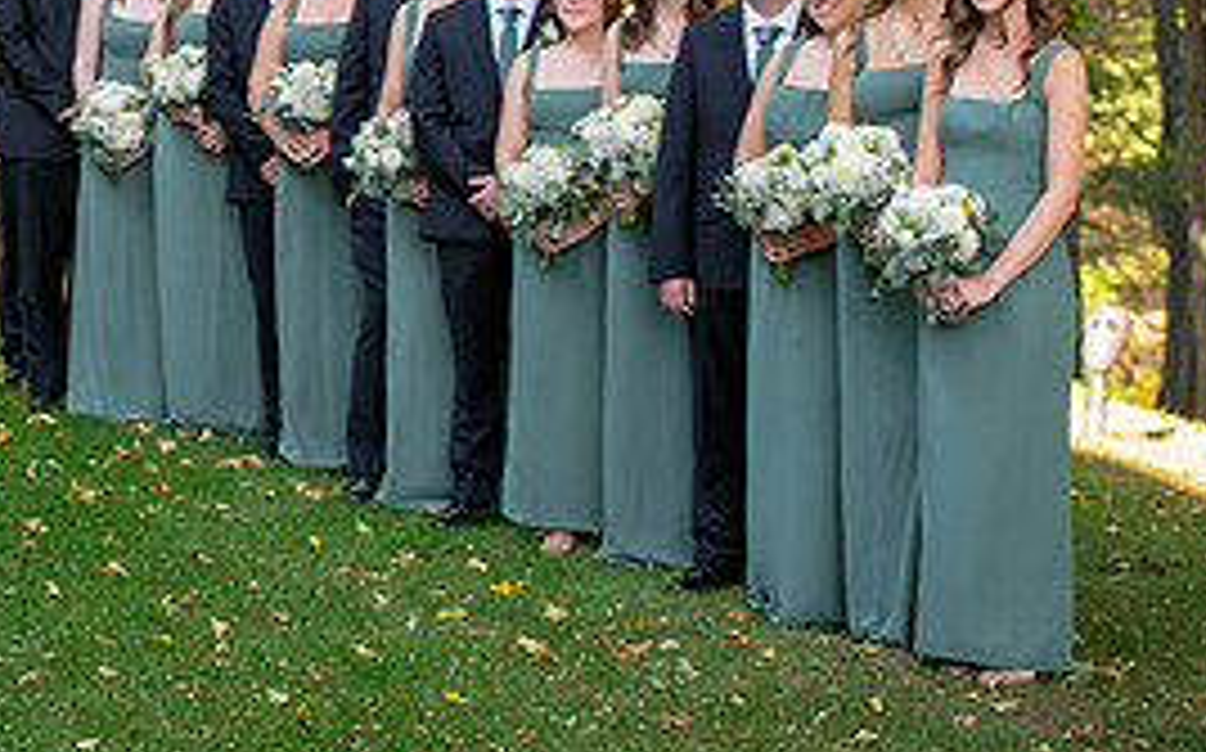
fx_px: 5123
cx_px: -18
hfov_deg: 13.2
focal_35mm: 156
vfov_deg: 8.4
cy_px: 149
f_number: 4.5
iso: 400
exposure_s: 1/160
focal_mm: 70
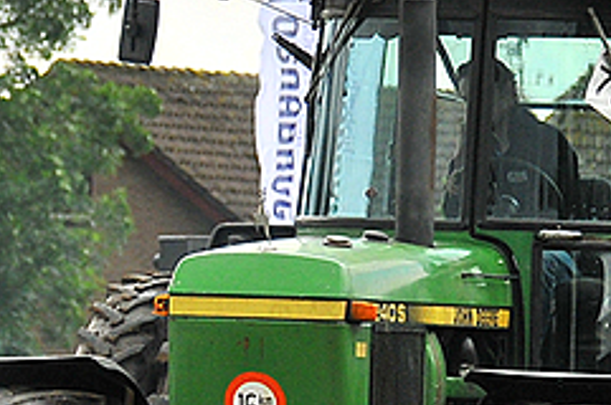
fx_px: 12983
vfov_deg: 1.8
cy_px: 261
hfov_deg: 2.7
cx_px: 629
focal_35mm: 766
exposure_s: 1/1600
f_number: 5.6
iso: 500
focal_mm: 120
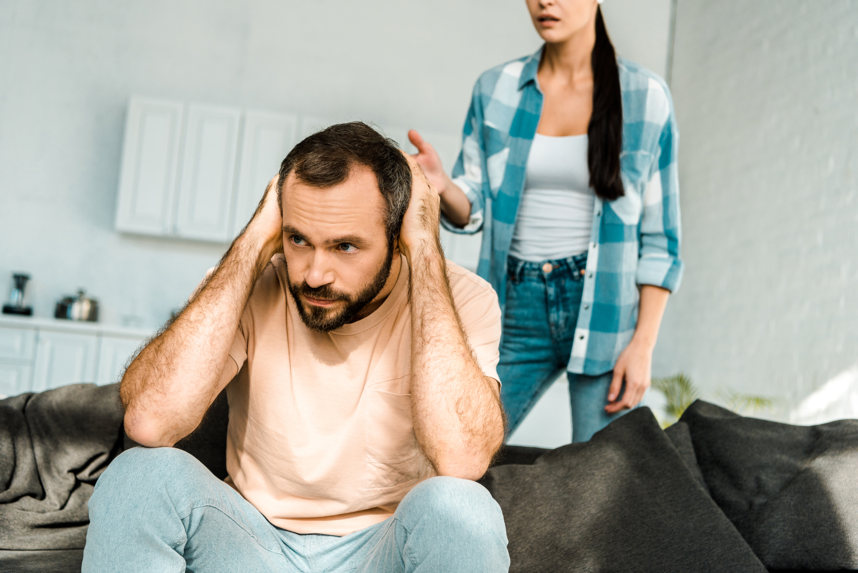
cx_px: 429
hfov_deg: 38.2
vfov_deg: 26.0
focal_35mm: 52
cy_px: 286
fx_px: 1240
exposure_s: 1/400
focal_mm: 52
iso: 200
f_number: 3.5
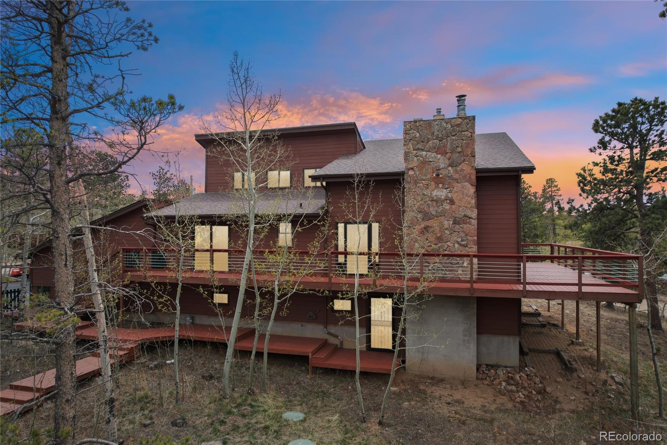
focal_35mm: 22
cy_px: 222
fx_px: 408
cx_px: 334
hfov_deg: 78.6
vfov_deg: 57.2
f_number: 2.8
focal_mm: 8.38
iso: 140
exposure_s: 1/250
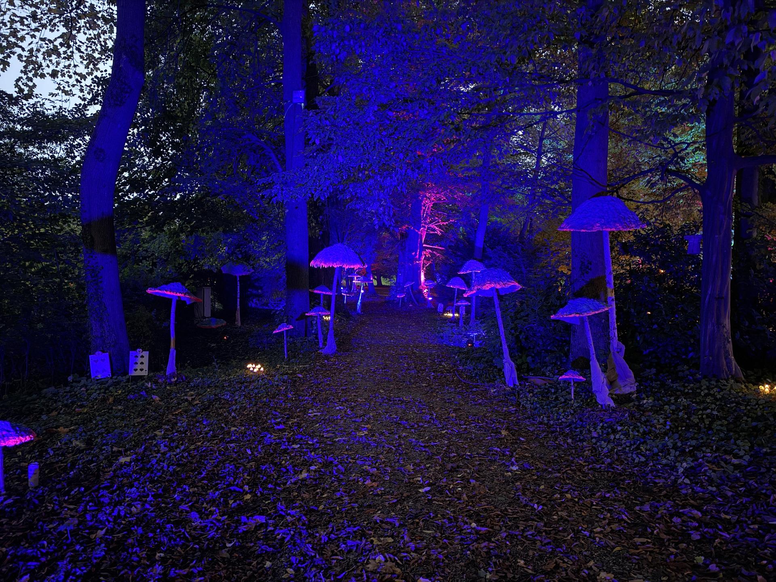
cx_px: 388
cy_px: 291
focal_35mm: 24
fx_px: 538
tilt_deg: +0.8
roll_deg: -0.4
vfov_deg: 56.8
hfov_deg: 71.6
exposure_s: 1/14
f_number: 1.48
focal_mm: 6.93
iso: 2500
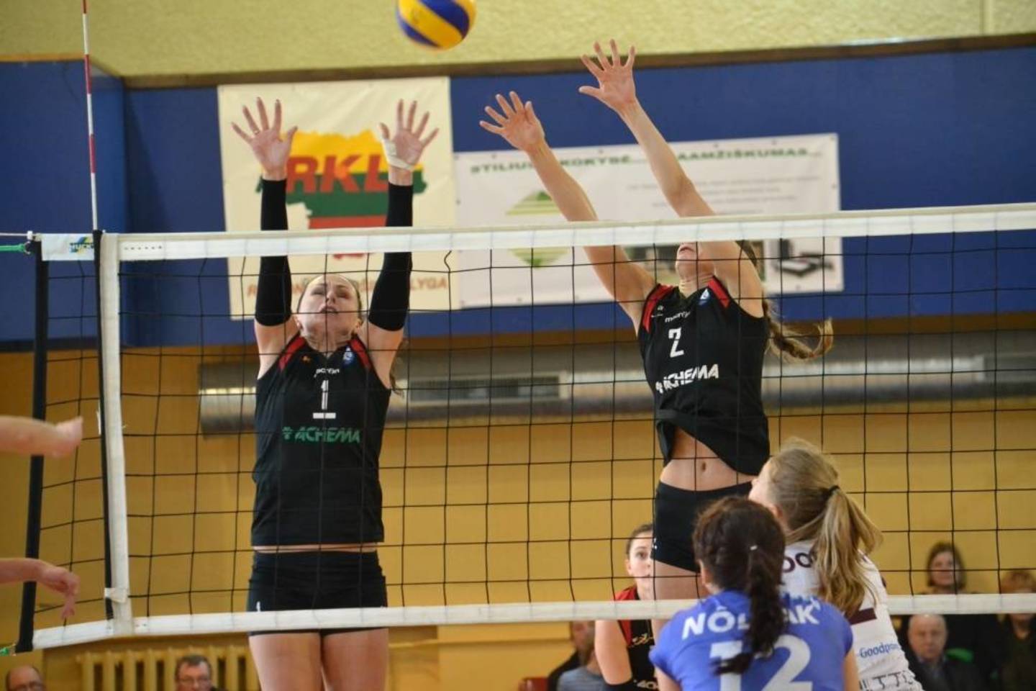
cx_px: 518
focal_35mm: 210
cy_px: 346
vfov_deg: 6.5
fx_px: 6043
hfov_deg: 9.8
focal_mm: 140
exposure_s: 1/400
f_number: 4.8
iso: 3200
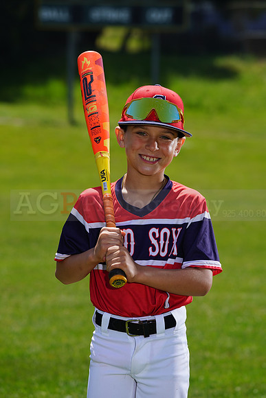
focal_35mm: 203
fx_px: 2248
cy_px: 199
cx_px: 133
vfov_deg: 10.1
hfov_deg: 6.8
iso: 100
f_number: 8
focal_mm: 203
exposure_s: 1/250
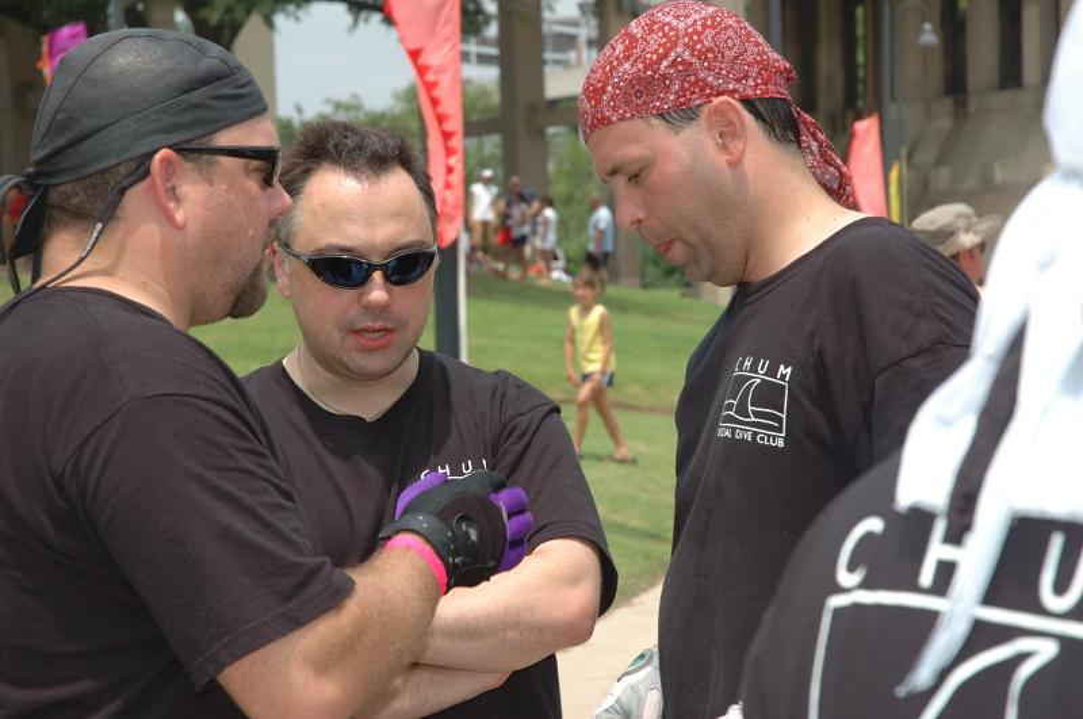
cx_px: 542
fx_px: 2794
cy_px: 360
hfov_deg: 21.9
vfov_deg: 14.7
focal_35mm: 93
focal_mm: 62
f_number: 7.1
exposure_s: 1/500
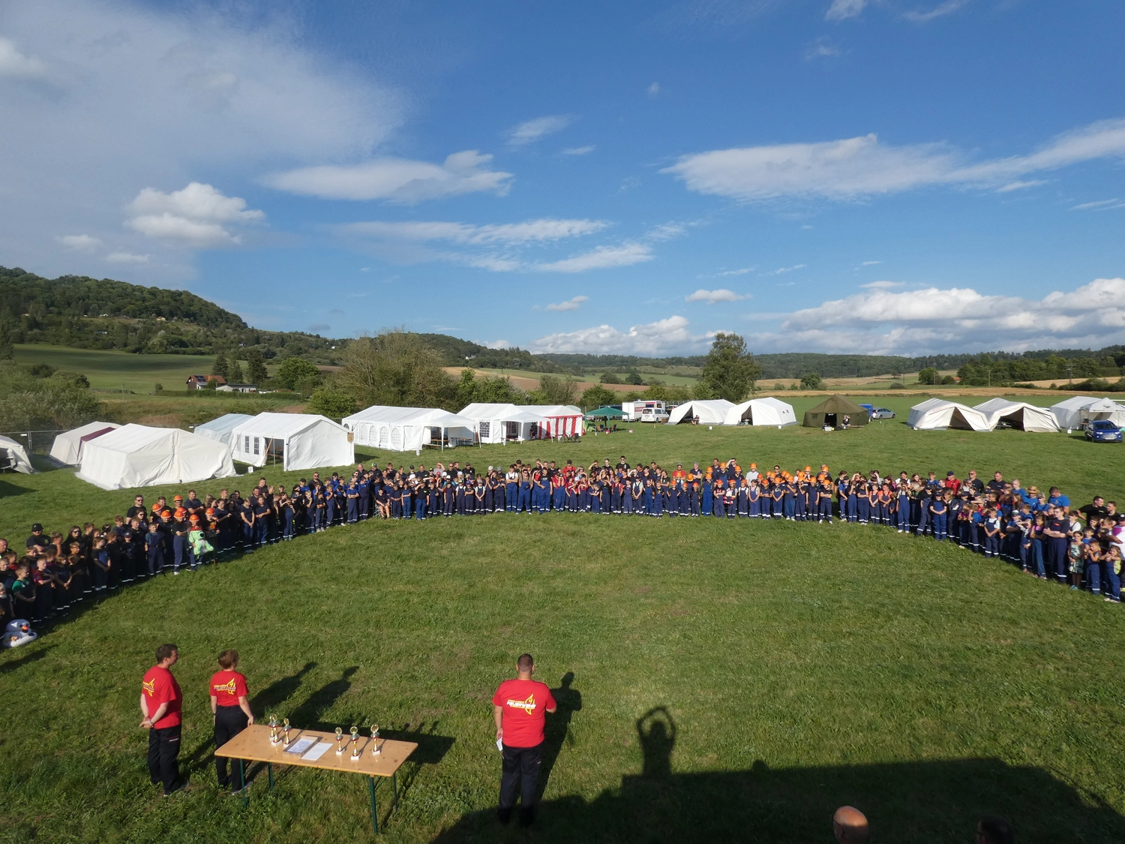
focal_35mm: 20
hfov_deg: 81.7
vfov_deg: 66.0
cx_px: 562
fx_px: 650
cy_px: 422
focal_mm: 3.6
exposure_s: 1/1000
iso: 80
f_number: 4
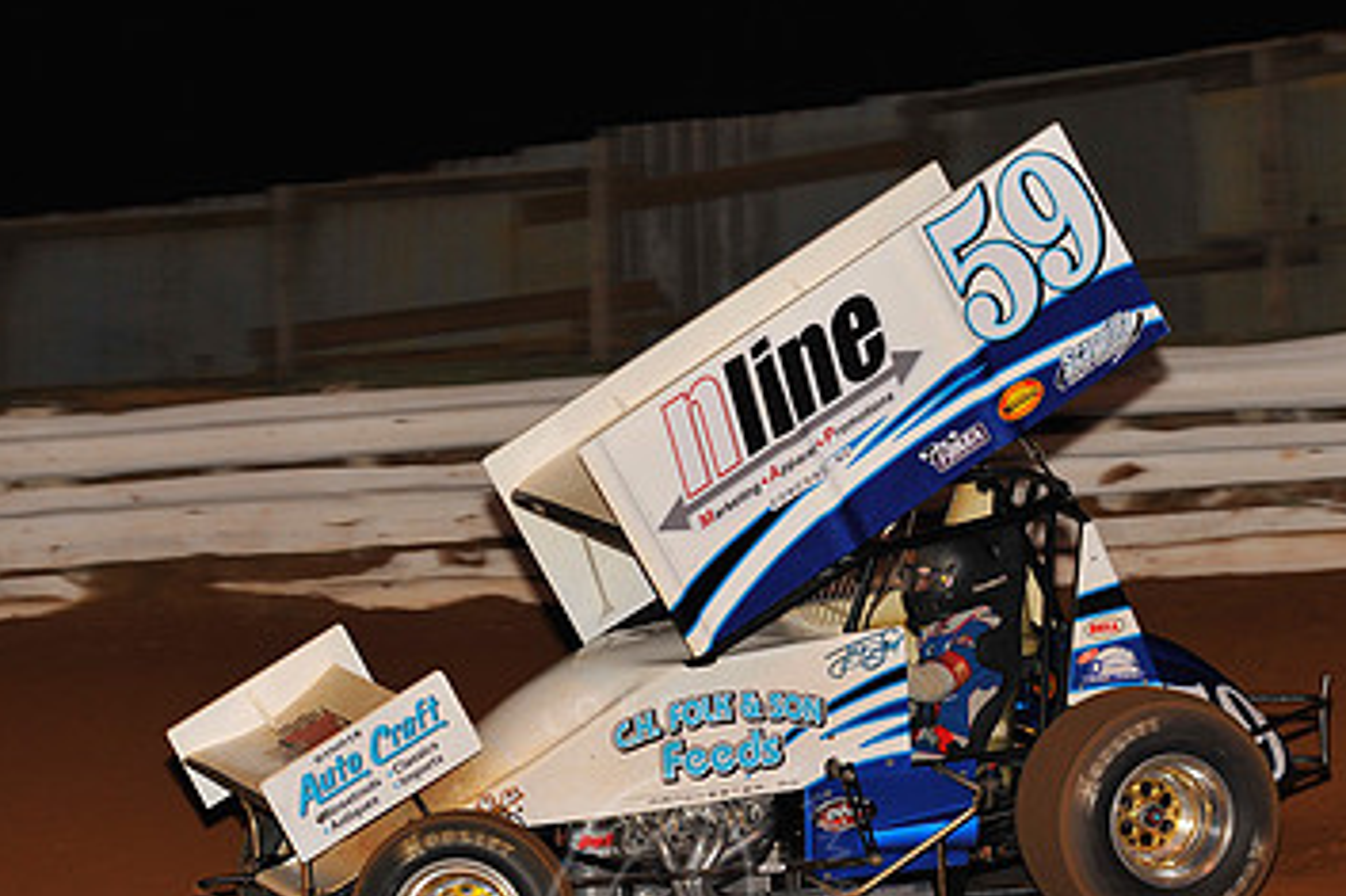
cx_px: 629
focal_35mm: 197
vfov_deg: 7.0
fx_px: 7362
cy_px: 572
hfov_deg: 10.4
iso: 500
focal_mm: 120
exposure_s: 1/250
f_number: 5.6
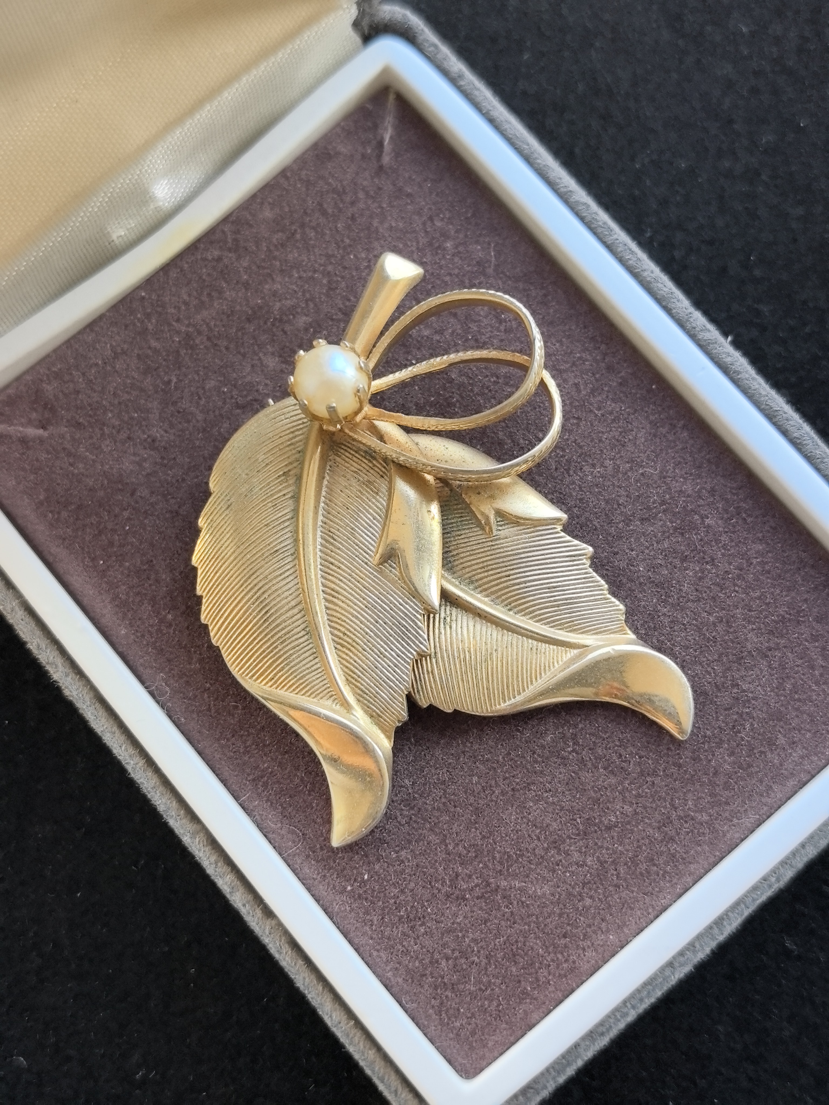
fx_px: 1341
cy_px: 552
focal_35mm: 42
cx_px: 414
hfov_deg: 34.3
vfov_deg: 44.8
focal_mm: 6.98
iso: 50
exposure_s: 1/142
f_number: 2
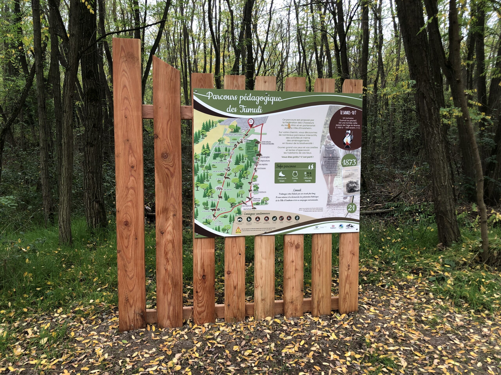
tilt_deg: -5.2
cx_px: 250
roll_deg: -1.4
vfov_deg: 49.7
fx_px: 405
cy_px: 188
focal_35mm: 28
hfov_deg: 63.4
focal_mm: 3.99
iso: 32
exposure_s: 1/120
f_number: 1.8
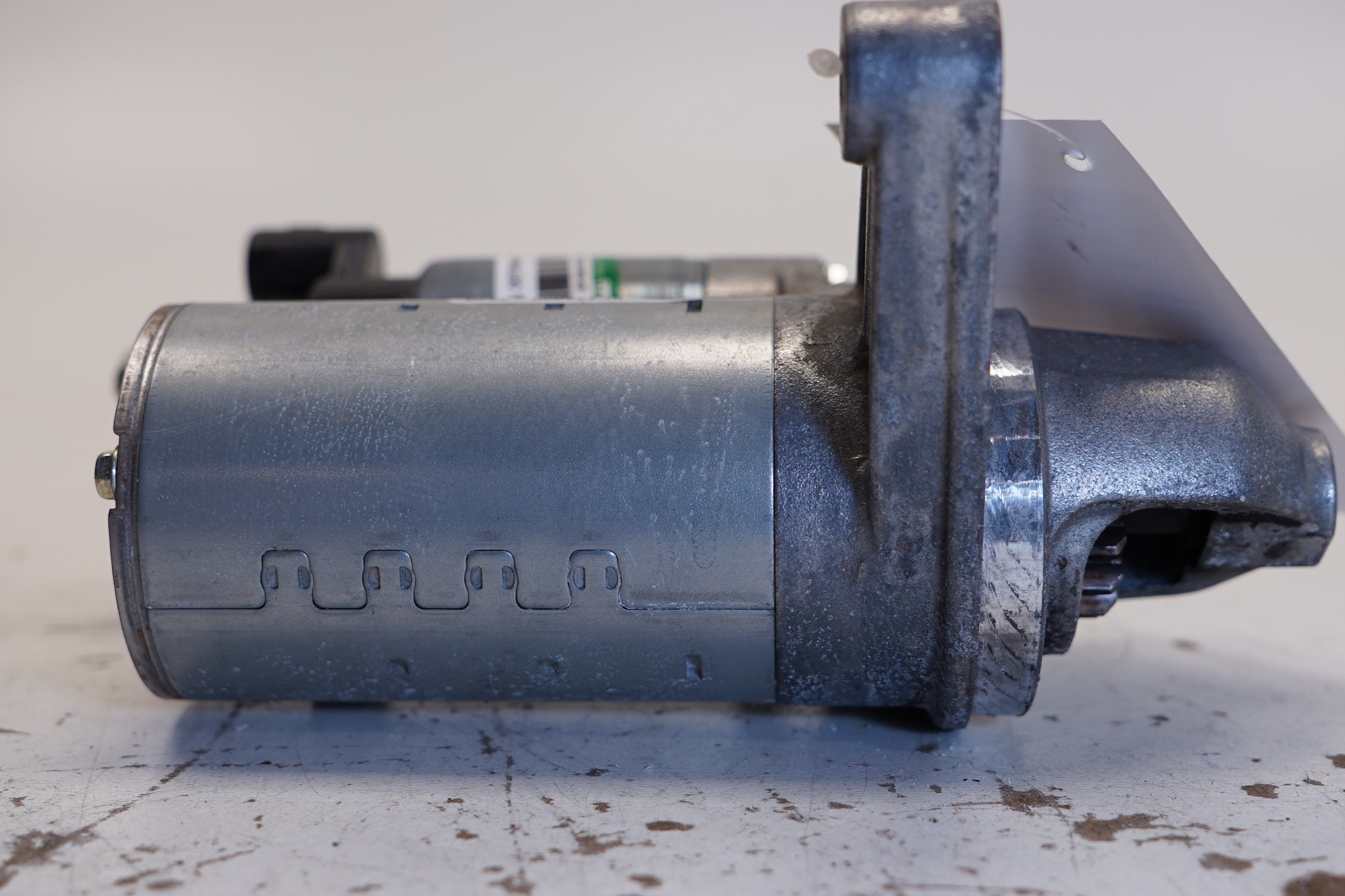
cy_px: 439
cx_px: 682
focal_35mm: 53
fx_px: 1980
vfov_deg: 25.5
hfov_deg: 37.5
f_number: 4
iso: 100
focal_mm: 31
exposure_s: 1/80
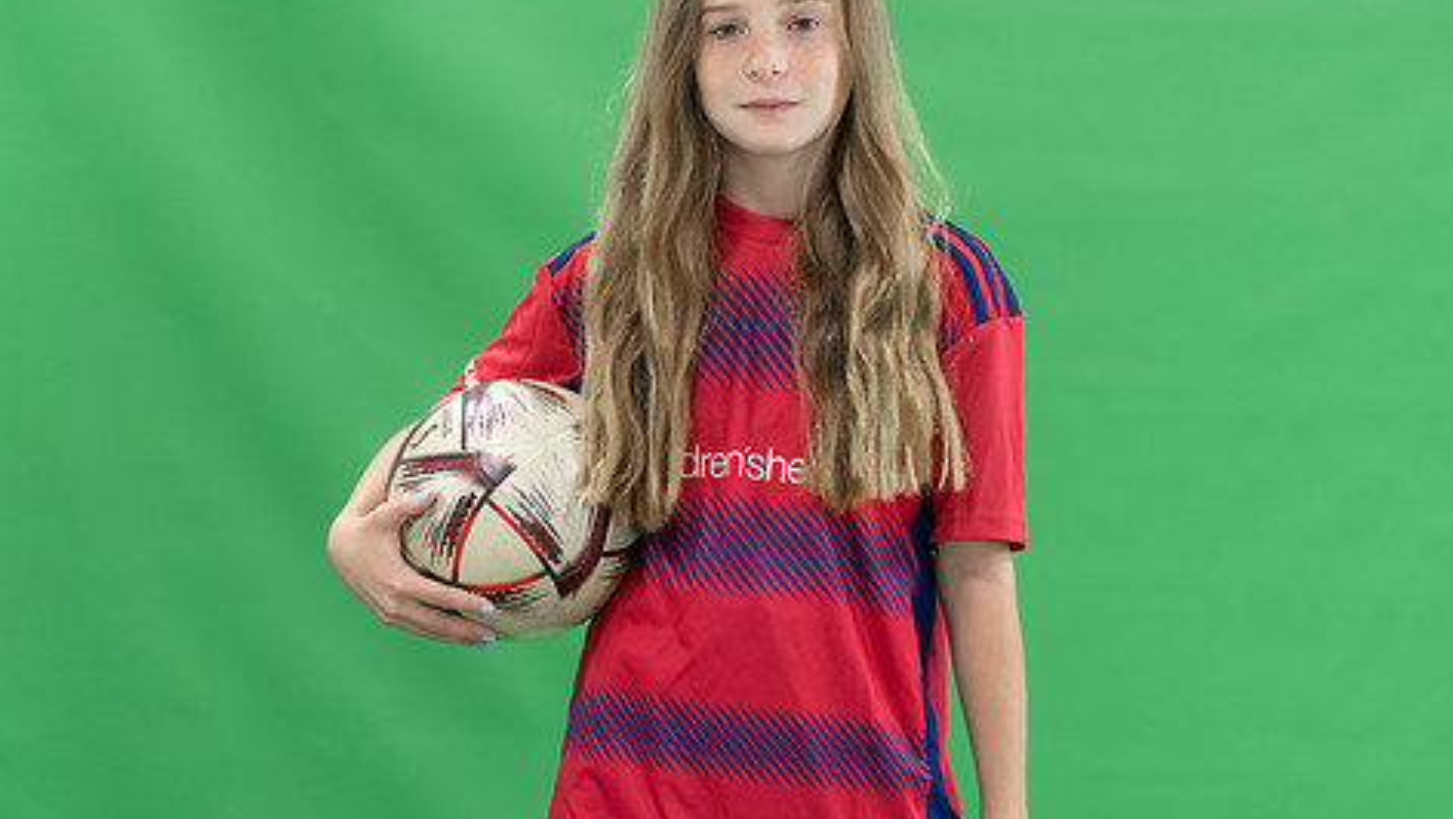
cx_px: 767
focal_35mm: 187
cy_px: 313
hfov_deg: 11.5
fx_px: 7208
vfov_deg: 6.5
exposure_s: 1/250
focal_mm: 143
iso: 1000
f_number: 2.8
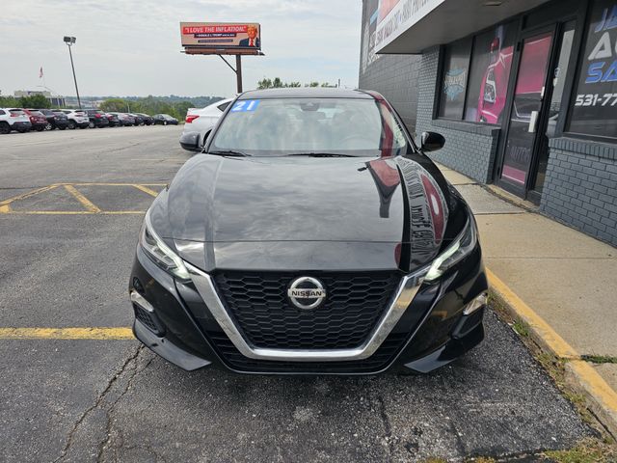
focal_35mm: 23
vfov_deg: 58.9
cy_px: 232
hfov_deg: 73.9
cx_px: 308
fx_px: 410
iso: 10
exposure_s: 1/585
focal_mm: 6.3
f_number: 1.7
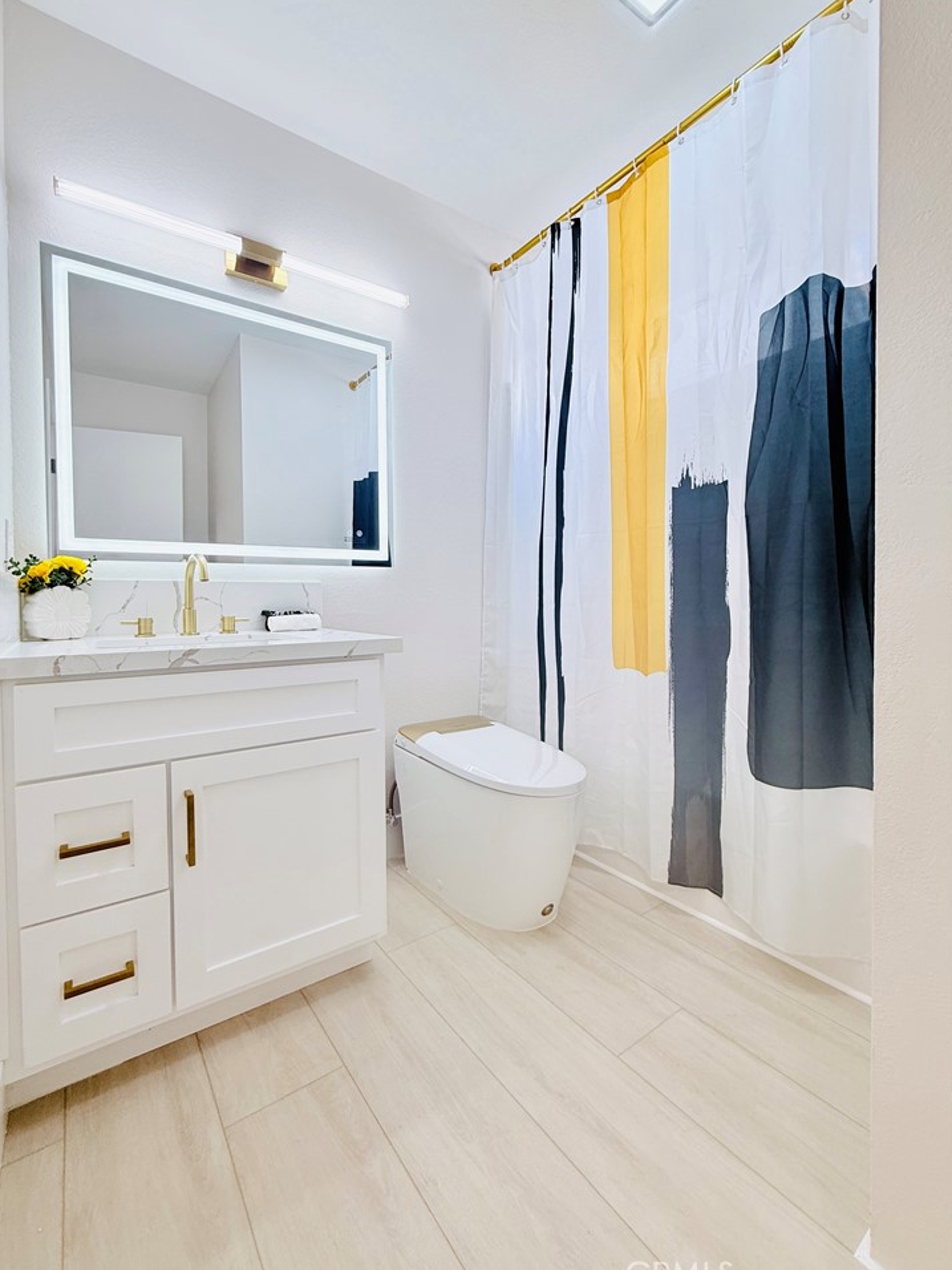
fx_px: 550
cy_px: 612
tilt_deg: -1.1
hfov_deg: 81.7
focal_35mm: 15
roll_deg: +0.5
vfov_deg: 98.1
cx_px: 447
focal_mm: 2.22
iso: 100
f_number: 2.2
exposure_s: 1/99
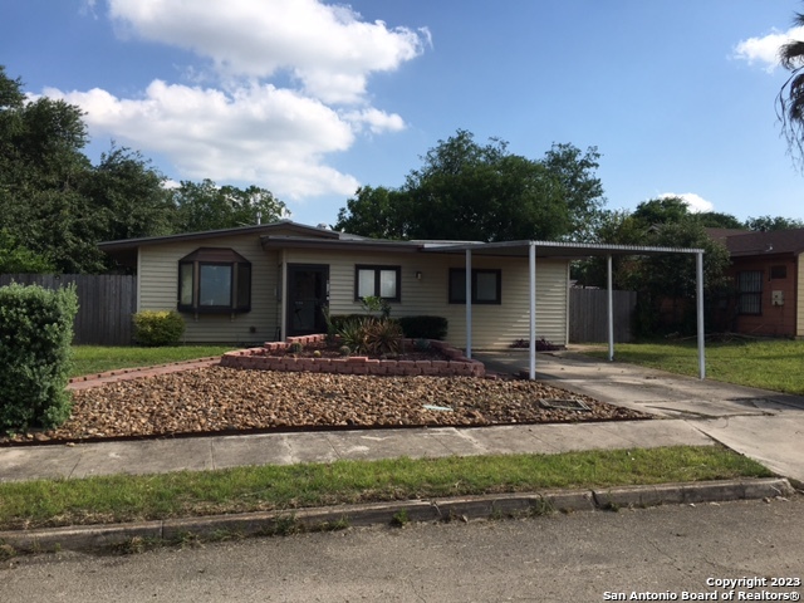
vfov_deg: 48.2
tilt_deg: +1.1
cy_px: 302
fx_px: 674
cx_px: 402
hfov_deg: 61.7
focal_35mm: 29
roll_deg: -1.7
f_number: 2.2
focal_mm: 4.15
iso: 25
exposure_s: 1/1832
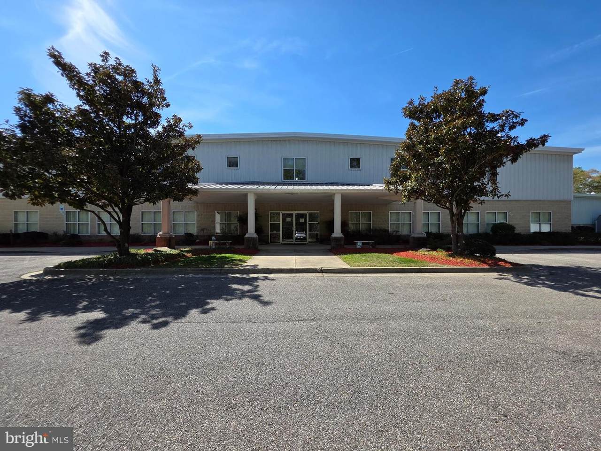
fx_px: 226
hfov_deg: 106.2
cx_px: 300
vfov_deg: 89.9
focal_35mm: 13
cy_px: 226
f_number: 1.9
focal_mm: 2.2
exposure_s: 1/1864
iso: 40
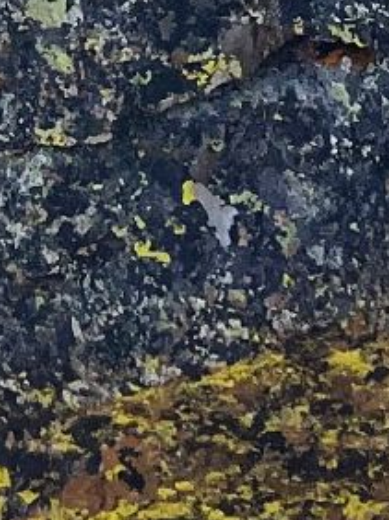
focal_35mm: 189
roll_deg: -4.1
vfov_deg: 8.3
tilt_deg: -8.6
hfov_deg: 6.9
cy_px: -1191
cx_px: -835
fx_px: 2836
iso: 50
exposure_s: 1/1923
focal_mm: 5.1
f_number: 1.6
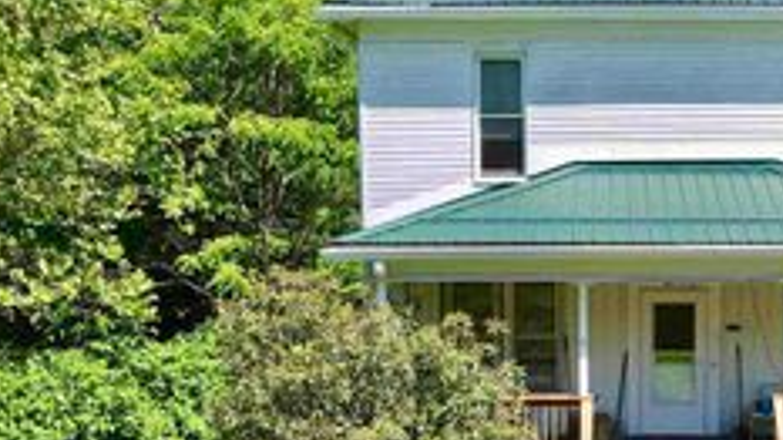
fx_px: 1163
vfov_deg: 21.0
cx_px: 625
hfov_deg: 36.0
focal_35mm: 56
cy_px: 401
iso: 100
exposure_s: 1/400
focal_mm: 4.5
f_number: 2.8
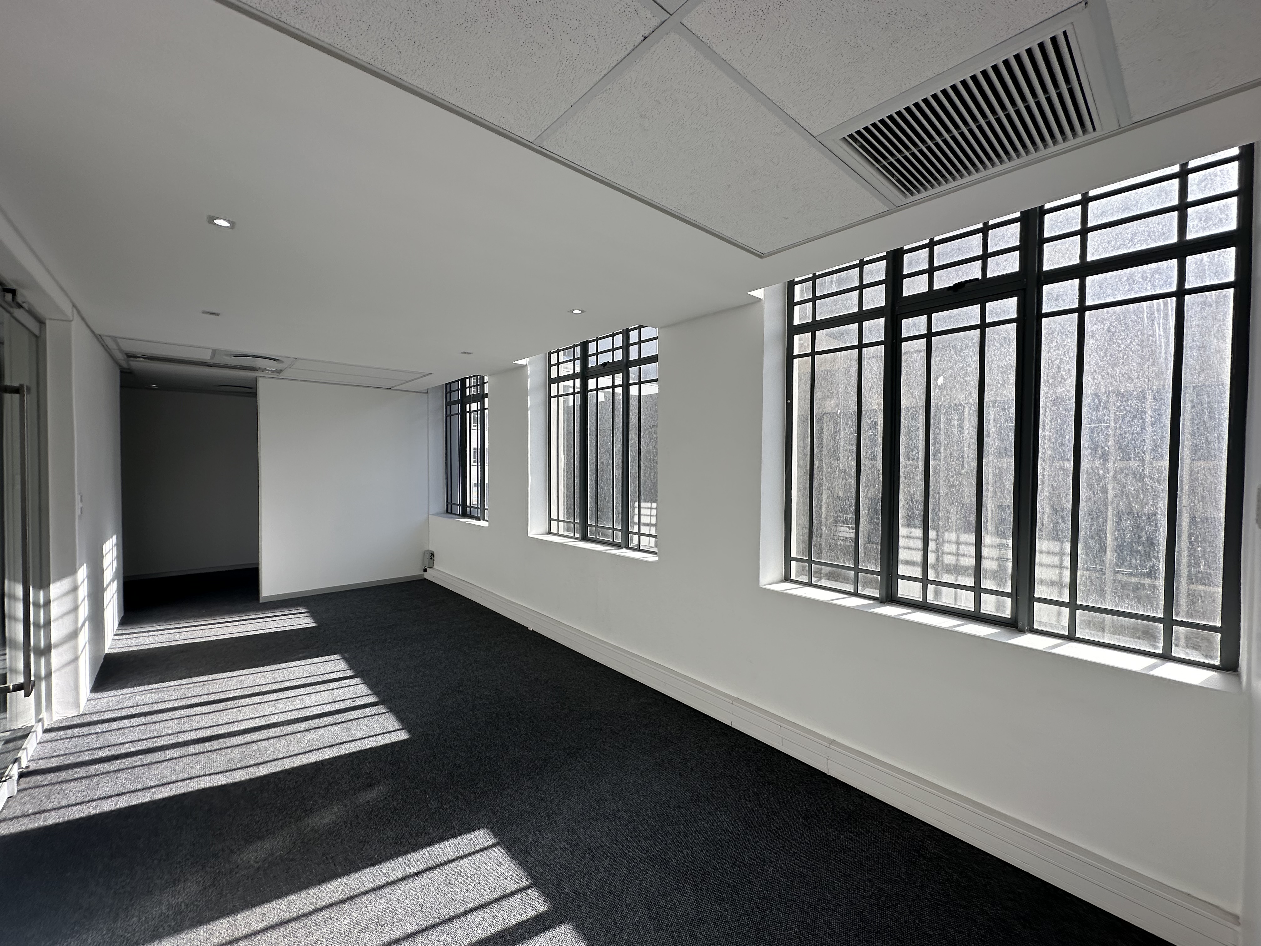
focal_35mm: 14
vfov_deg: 85.7
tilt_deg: +0.5
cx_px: 630
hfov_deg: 102.1
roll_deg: +0.5
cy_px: 473
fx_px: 510
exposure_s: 1/341
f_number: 2.2
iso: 40
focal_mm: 2.22
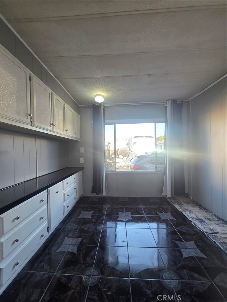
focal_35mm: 13
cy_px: 151
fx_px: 114
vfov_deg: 106.2
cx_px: 114
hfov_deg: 89.9
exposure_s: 1/120
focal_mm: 2.2
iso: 125
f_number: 1.9
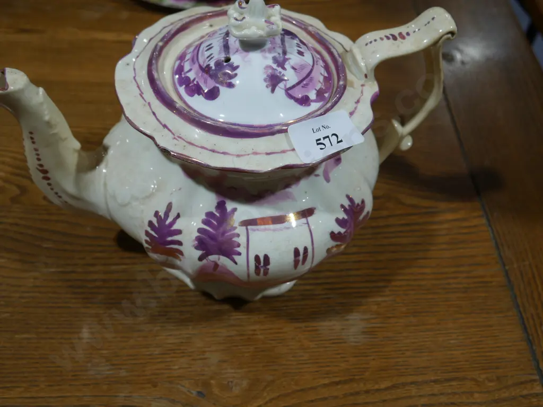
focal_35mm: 40
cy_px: 204
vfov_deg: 36.0
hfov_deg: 46.8
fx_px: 627
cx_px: 272
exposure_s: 1/80
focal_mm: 20
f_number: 4.5
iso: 200
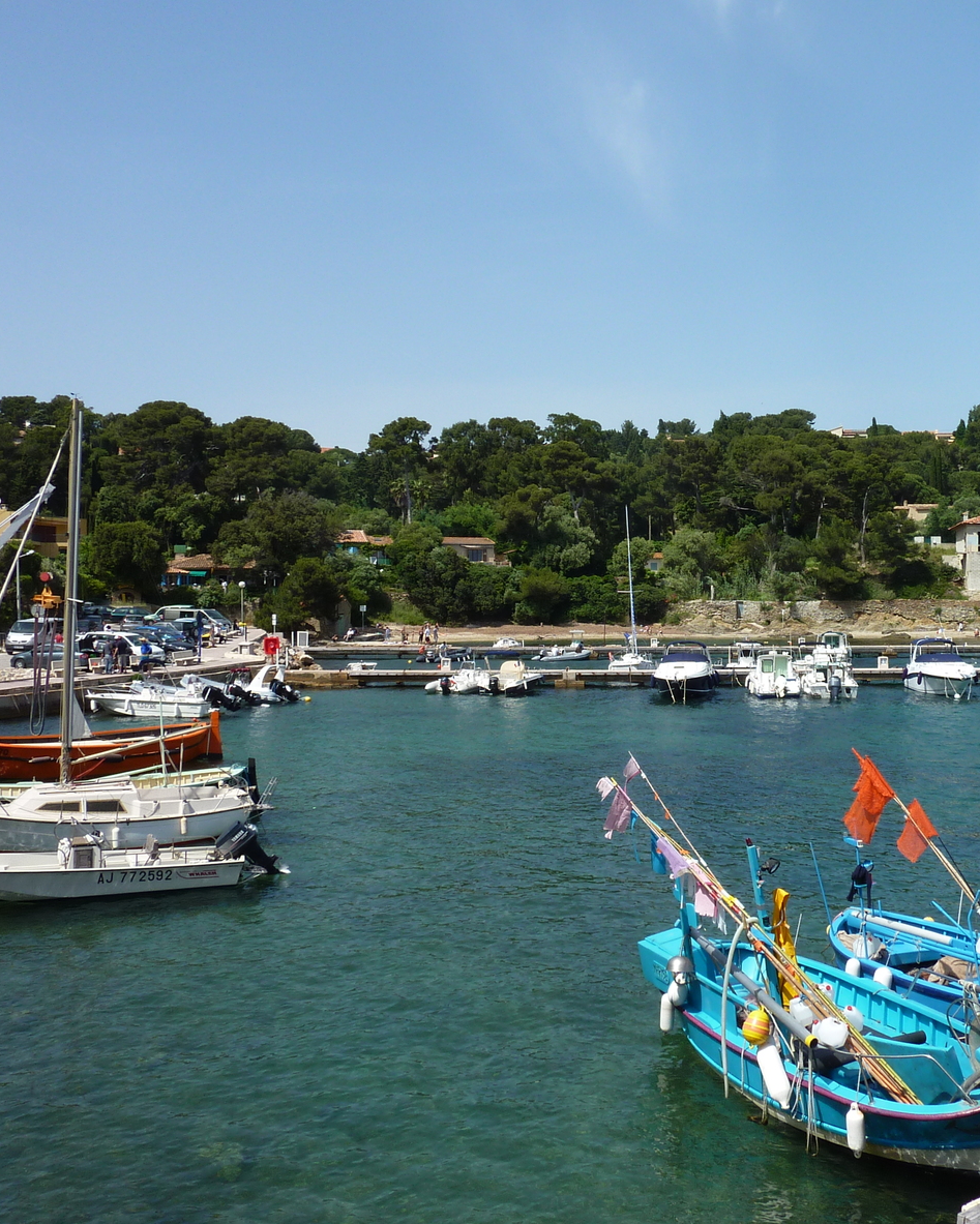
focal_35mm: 33
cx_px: 649
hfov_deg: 44.0
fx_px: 1196
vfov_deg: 54.2
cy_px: 605
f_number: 5
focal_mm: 4.1
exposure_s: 1/400
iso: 80
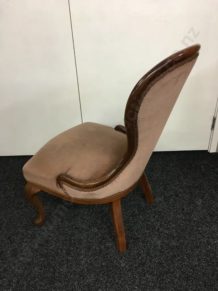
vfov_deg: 61.7
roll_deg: +2.9
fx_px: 244
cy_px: 146
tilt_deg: -30.0
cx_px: 109
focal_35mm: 29
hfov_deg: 48.2
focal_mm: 4.15
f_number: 2.2
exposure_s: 1/17
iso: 64
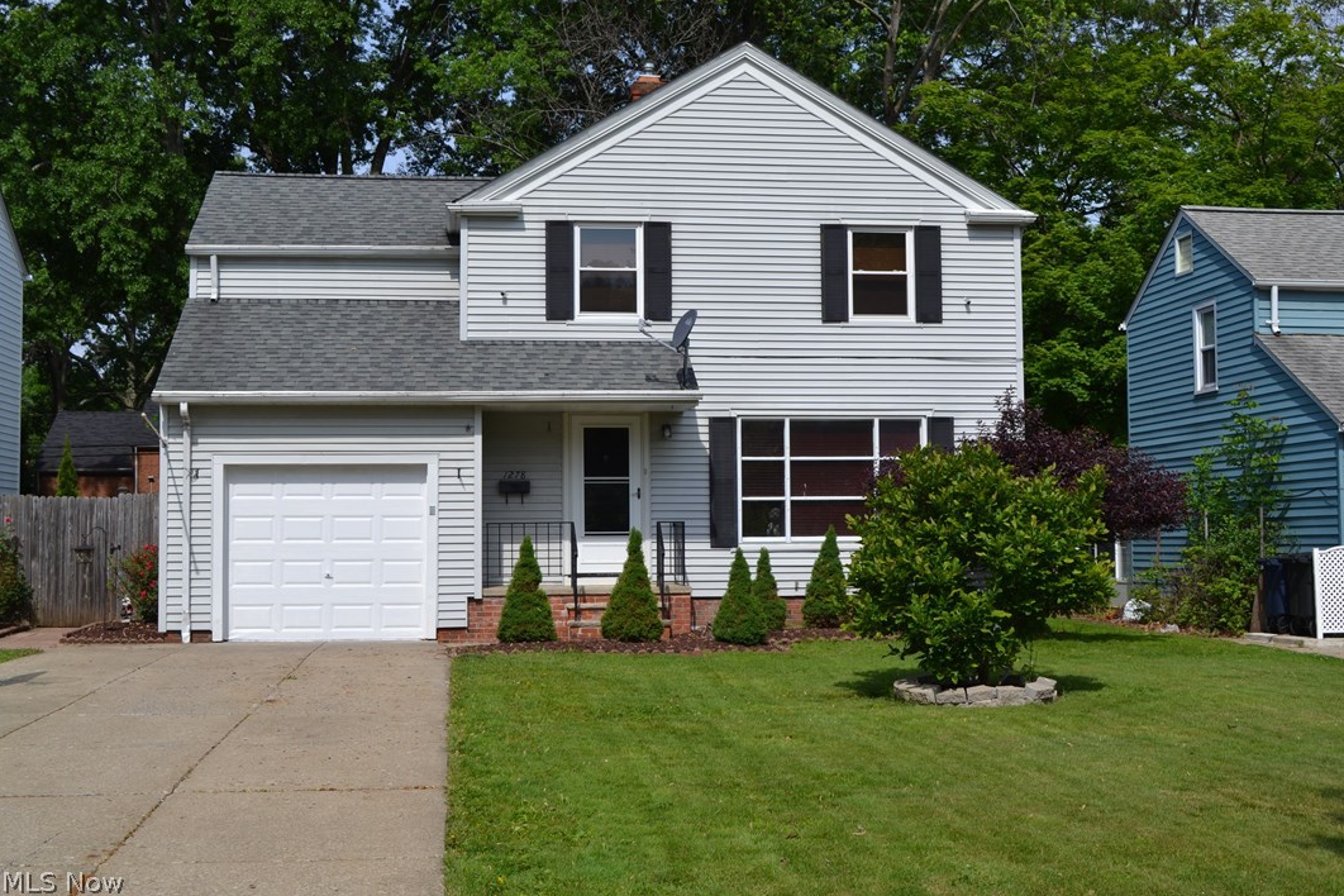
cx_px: 682
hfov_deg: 42.7
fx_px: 1717
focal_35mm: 46
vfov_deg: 29.2
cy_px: 444
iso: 100
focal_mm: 30
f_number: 8
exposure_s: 1/250
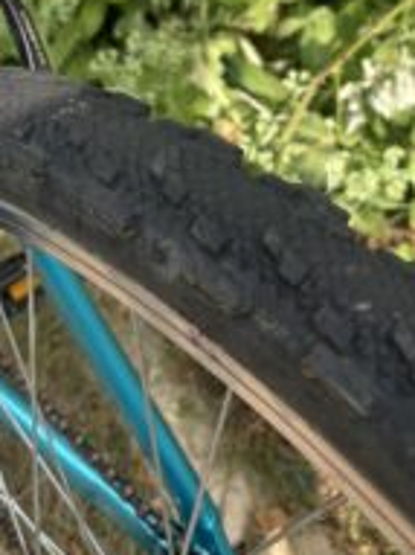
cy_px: 64
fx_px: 784
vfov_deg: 36.7
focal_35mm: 49
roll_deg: -5.3
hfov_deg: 29.4
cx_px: 136
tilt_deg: -41.7
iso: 50
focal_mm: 5.96
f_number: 1.6
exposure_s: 1/1220
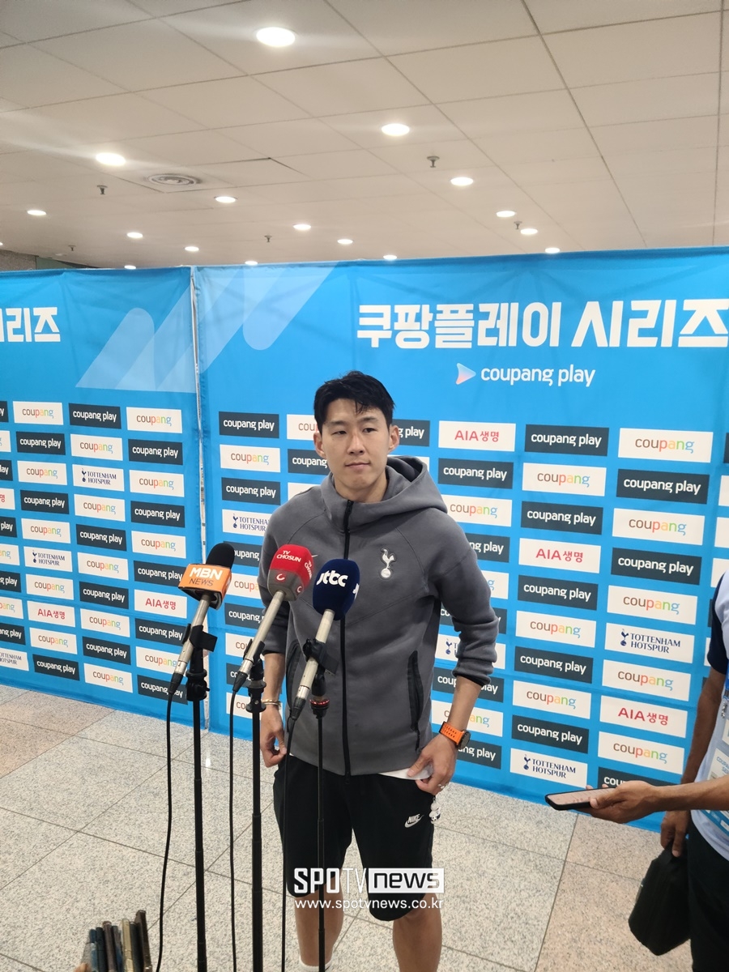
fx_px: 786
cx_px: 364
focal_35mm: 28
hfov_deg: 49.7
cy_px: 486
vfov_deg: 63.4
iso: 250
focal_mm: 5.9
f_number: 2
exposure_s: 1/40
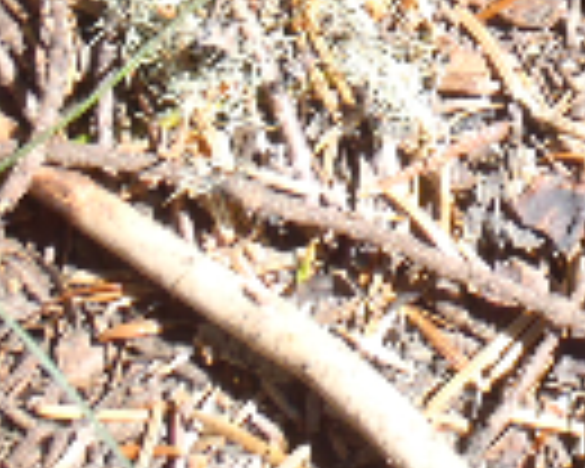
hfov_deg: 13.8
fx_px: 2337
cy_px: -567
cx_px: 720
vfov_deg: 10.2
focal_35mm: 135
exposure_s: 1/60
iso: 80
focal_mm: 5
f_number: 3.9
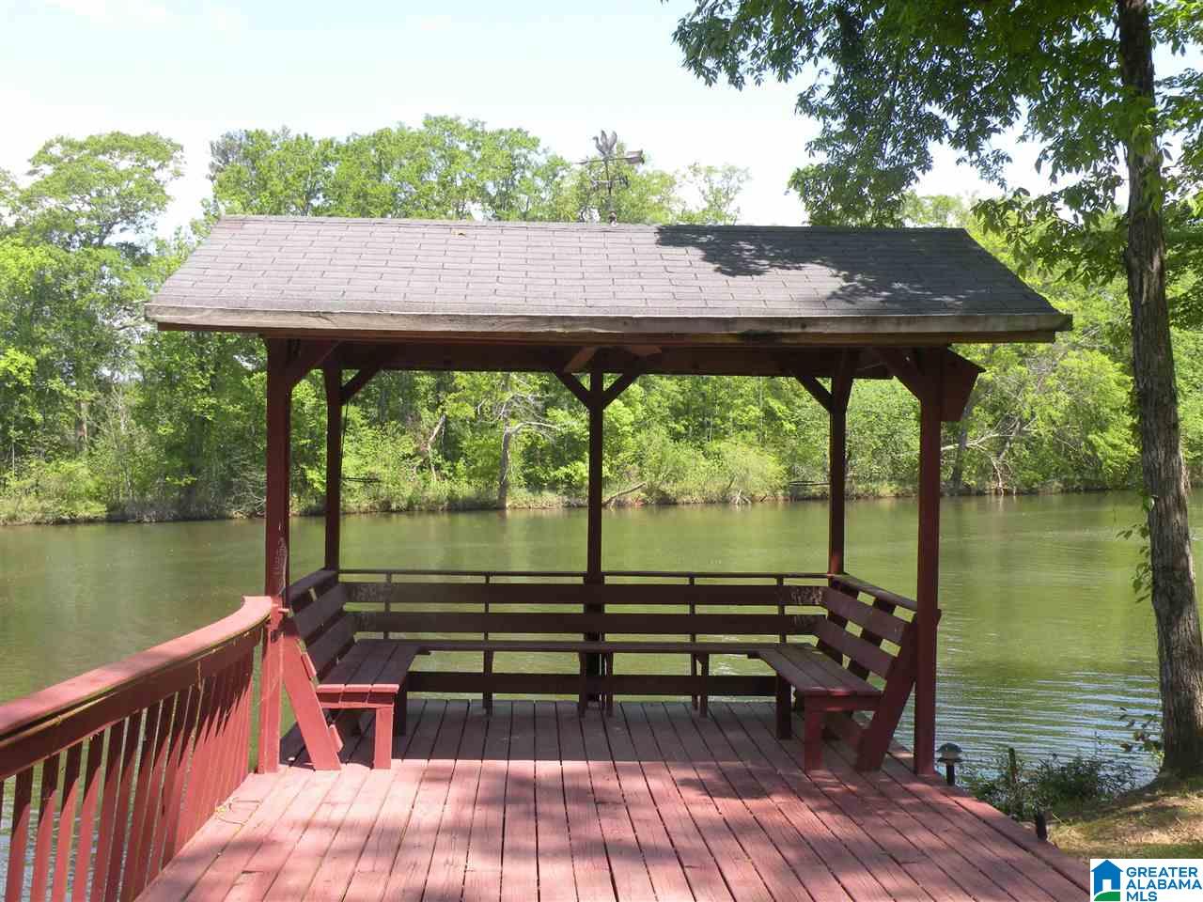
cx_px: 602
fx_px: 1460
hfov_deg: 44.8
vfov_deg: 34.3
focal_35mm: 42
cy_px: 451
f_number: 5
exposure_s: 1/127
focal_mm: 7.4
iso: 64
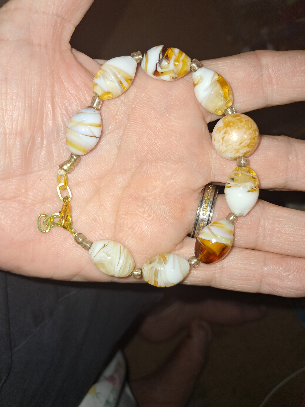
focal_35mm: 27
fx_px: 317
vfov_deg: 65.3
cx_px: 152
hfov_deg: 51.4
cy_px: 204
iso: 50
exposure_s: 1/120
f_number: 1.8
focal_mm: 4
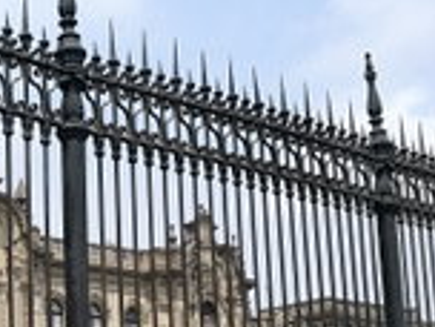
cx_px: 6
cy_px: 307
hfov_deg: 26.1
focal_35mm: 71
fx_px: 892
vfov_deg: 20.2
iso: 50
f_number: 2.2
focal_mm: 4.5
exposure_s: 1/1218
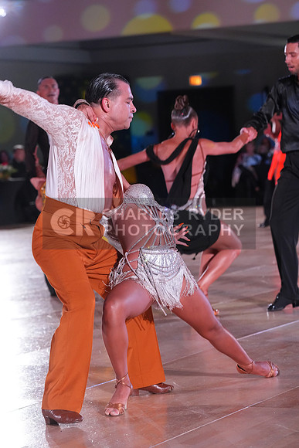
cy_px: 224
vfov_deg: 17.5
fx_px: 1457
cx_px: 150
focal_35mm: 117
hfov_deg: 11.7
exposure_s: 1/250
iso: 4000
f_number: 5
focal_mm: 117
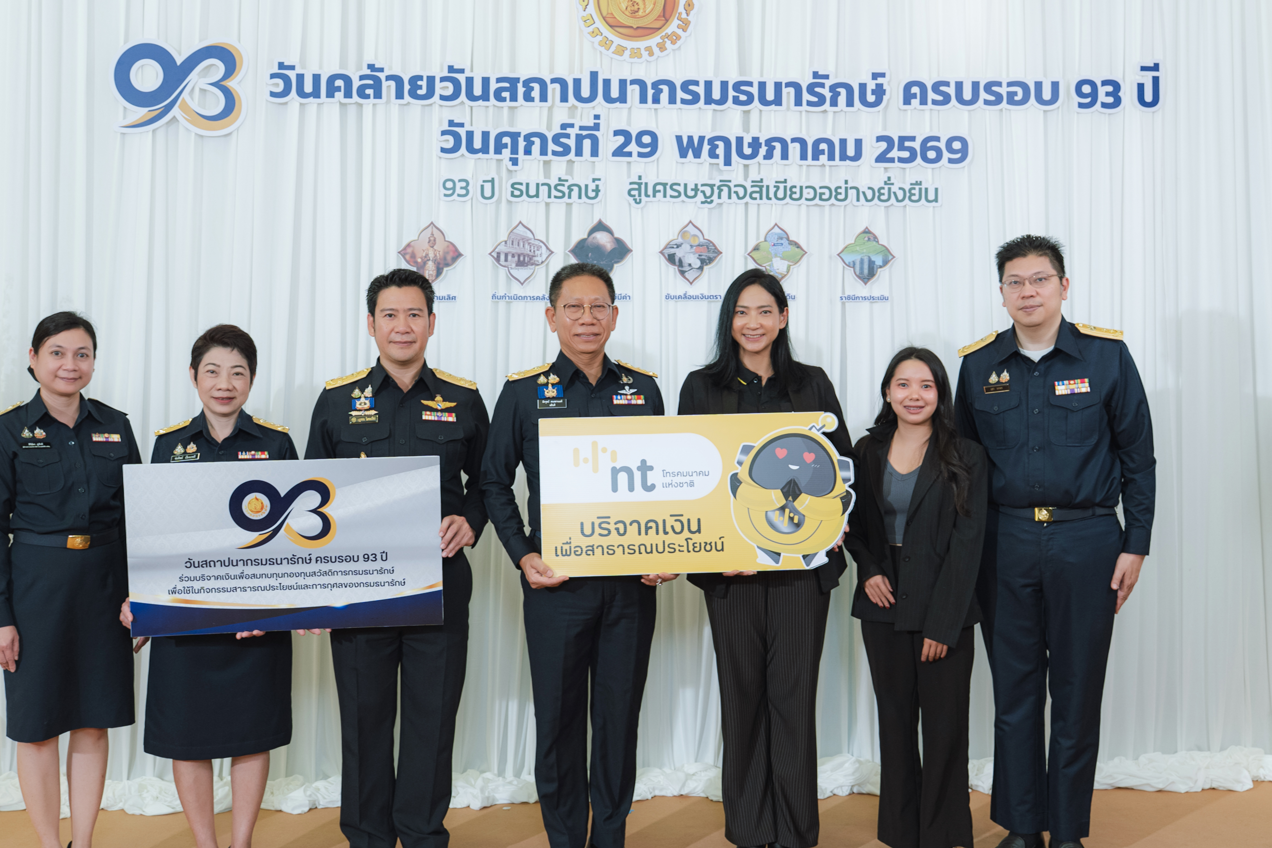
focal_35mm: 39
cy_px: 403
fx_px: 1378
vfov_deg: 34.2
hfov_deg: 49.6
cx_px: 644
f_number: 4.5
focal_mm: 30
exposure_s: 1/125
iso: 800
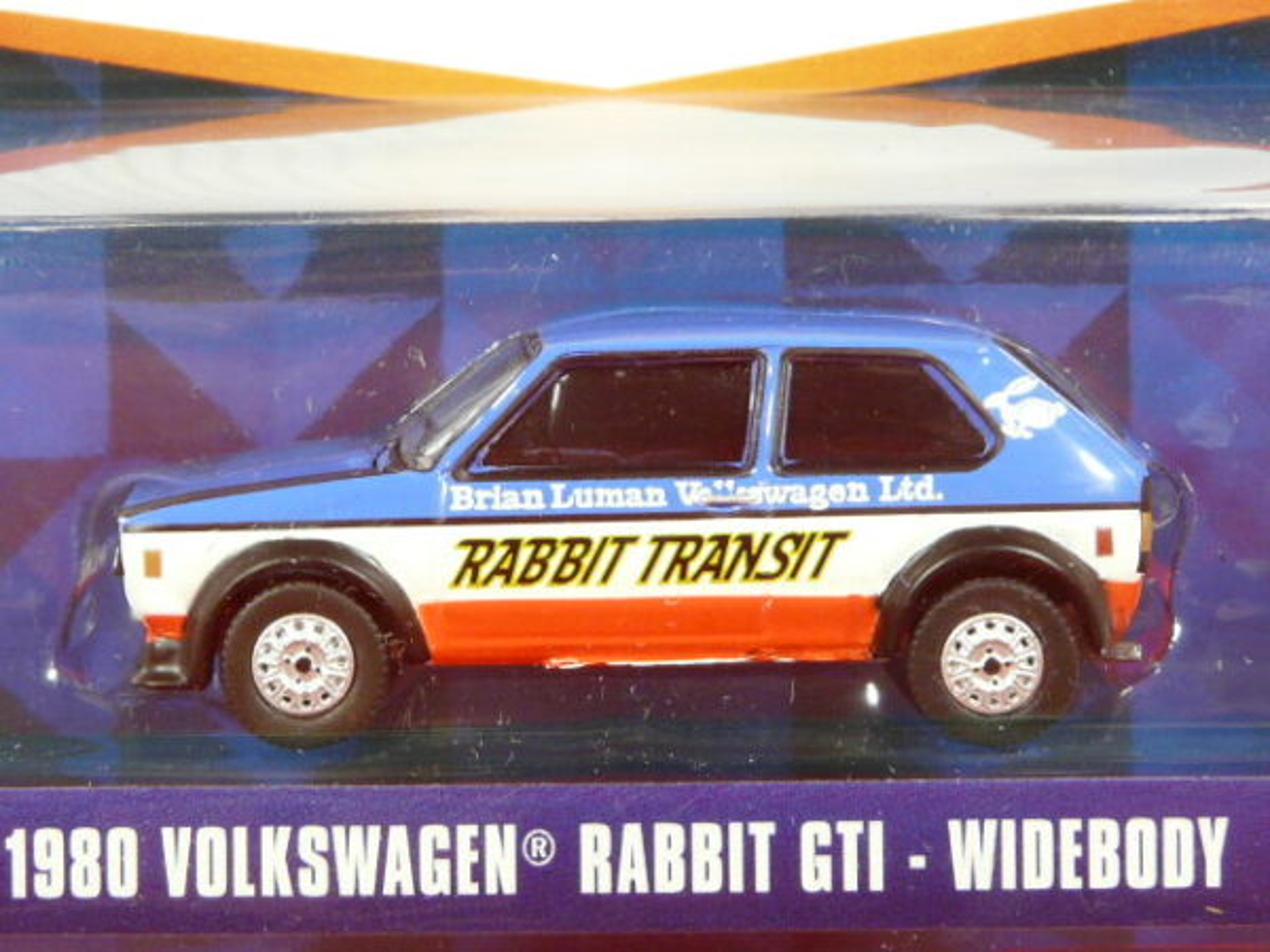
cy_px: 476
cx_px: 635
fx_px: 6200
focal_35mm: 169
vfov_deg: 8.8
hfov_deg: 11.7
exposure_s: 1/20
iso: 200
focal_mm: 17.5
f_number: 3.6
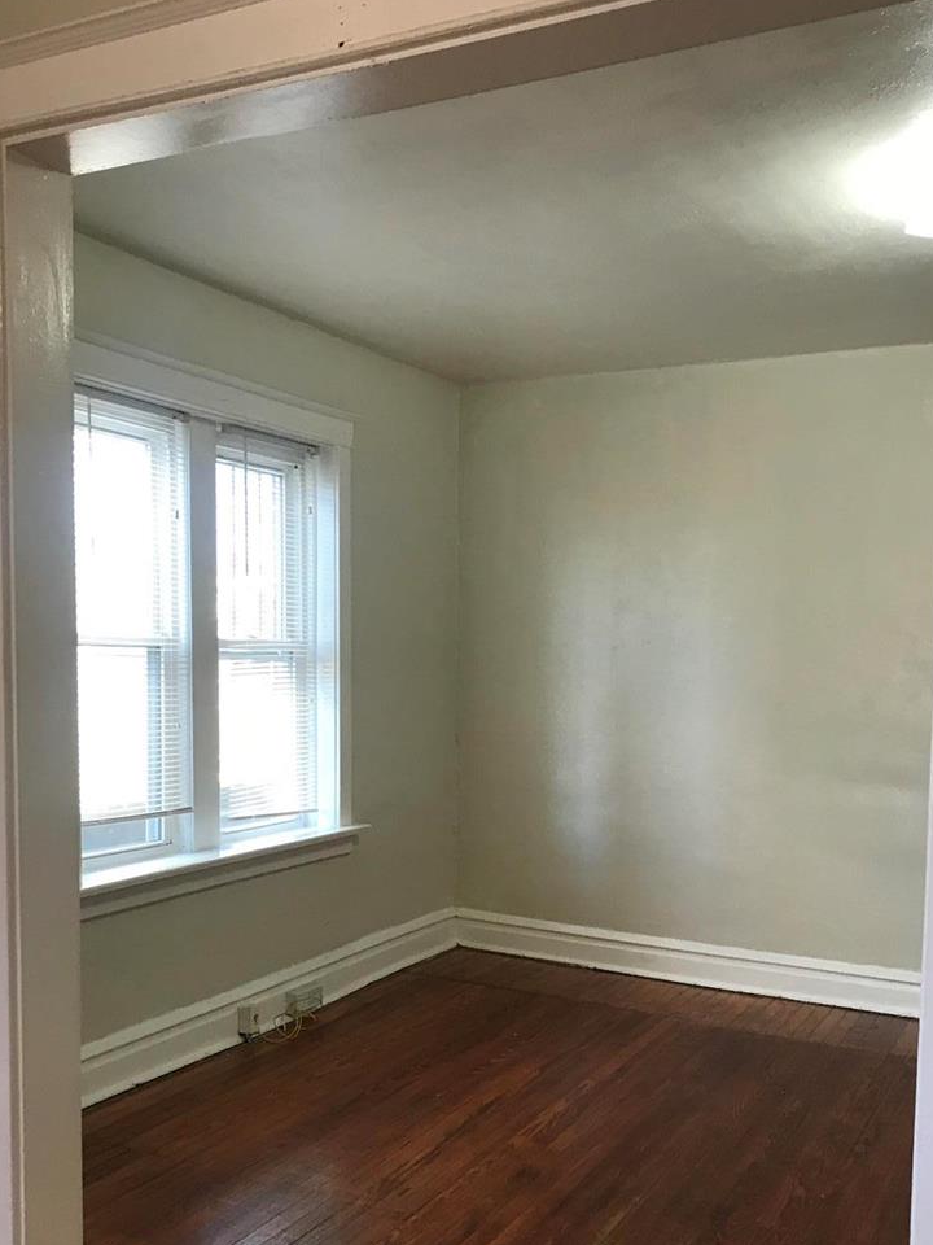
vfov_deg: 52.2
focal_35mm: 35
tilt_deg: -3.0
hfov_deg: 40.7
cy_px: 763
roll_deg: -1.3
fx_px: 1258
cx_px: 446
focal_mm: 3.99
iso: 32
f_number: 1.8
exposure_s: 1/30
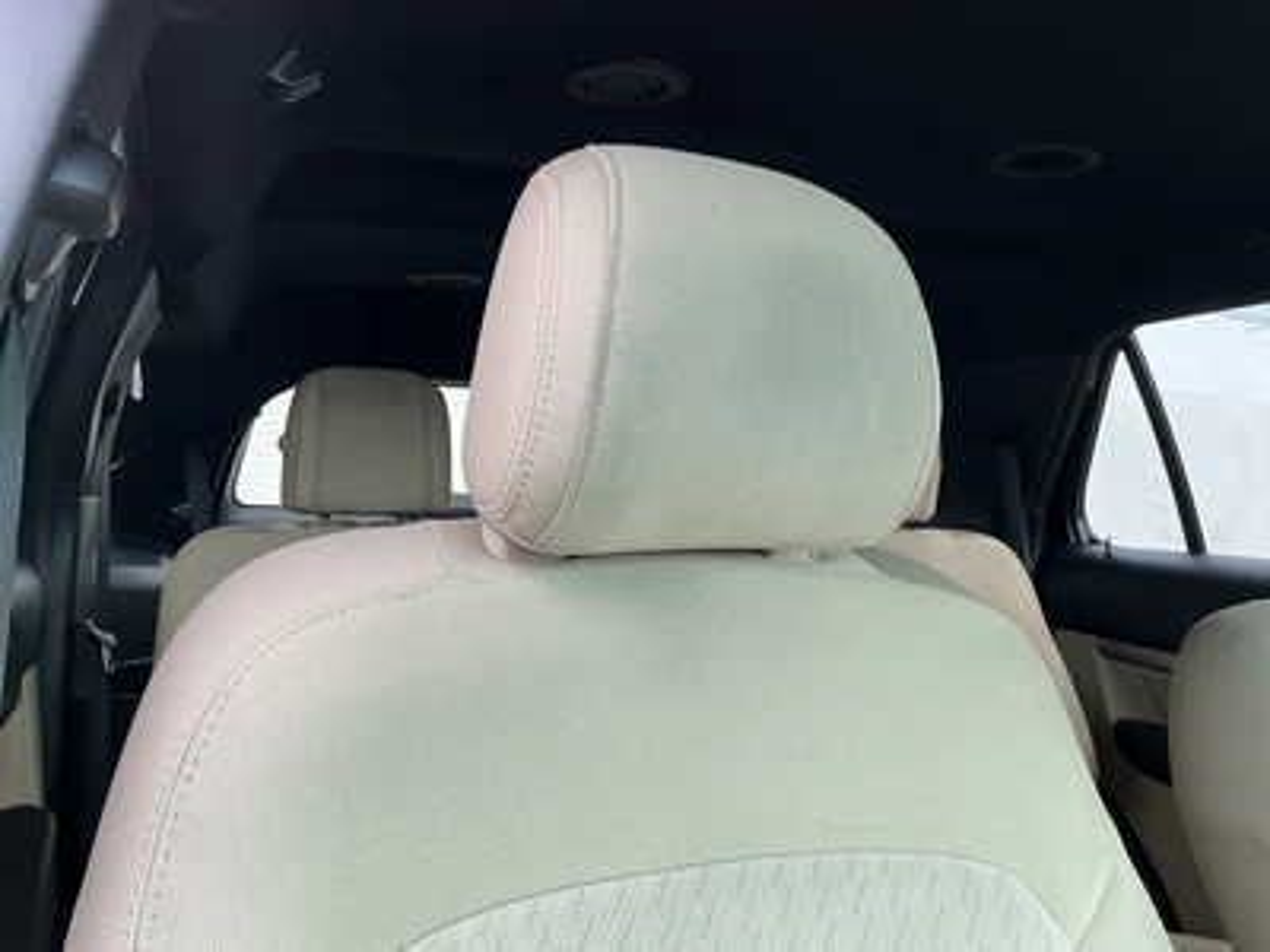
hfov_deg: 63.4
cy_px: 476
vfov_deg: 49.7
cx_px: 635
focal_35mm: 28
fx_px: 1027
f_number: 1.8
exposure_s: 1/122
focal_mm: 3
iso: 32
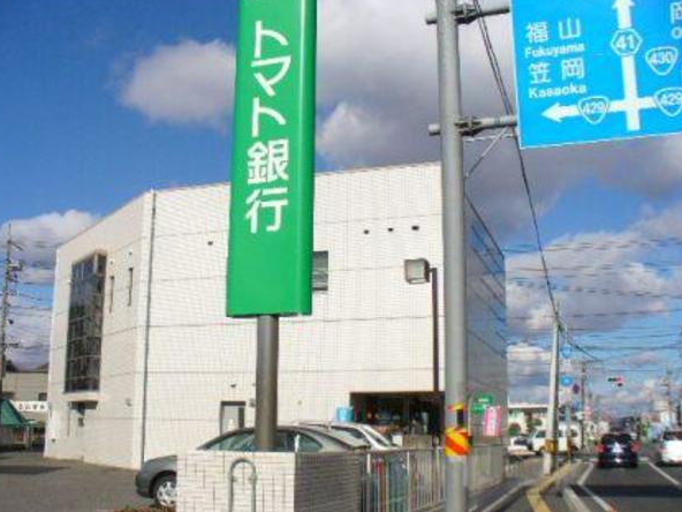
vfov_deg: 35.9
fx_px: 788
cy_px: 271
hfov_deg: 46.8
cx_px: 317
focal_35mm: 40
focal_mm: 6.1
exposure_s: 1/800
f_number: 5.6
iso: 100
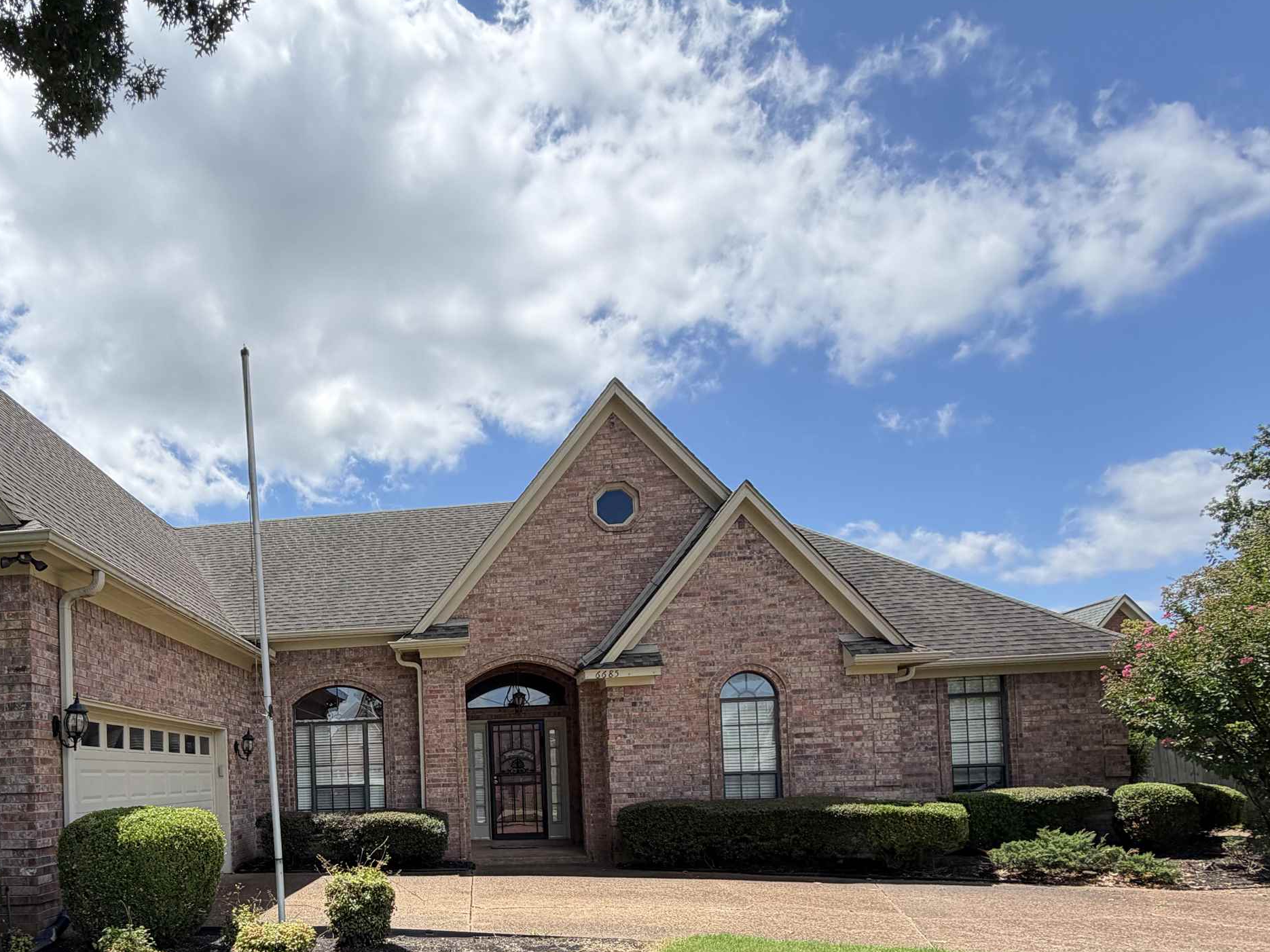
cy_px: 763
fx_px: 844
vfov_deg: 54.8
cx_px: 351
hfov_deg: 70.0
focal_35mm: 23
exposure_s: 1/789
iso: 25
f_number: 2.2
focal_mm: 2.22
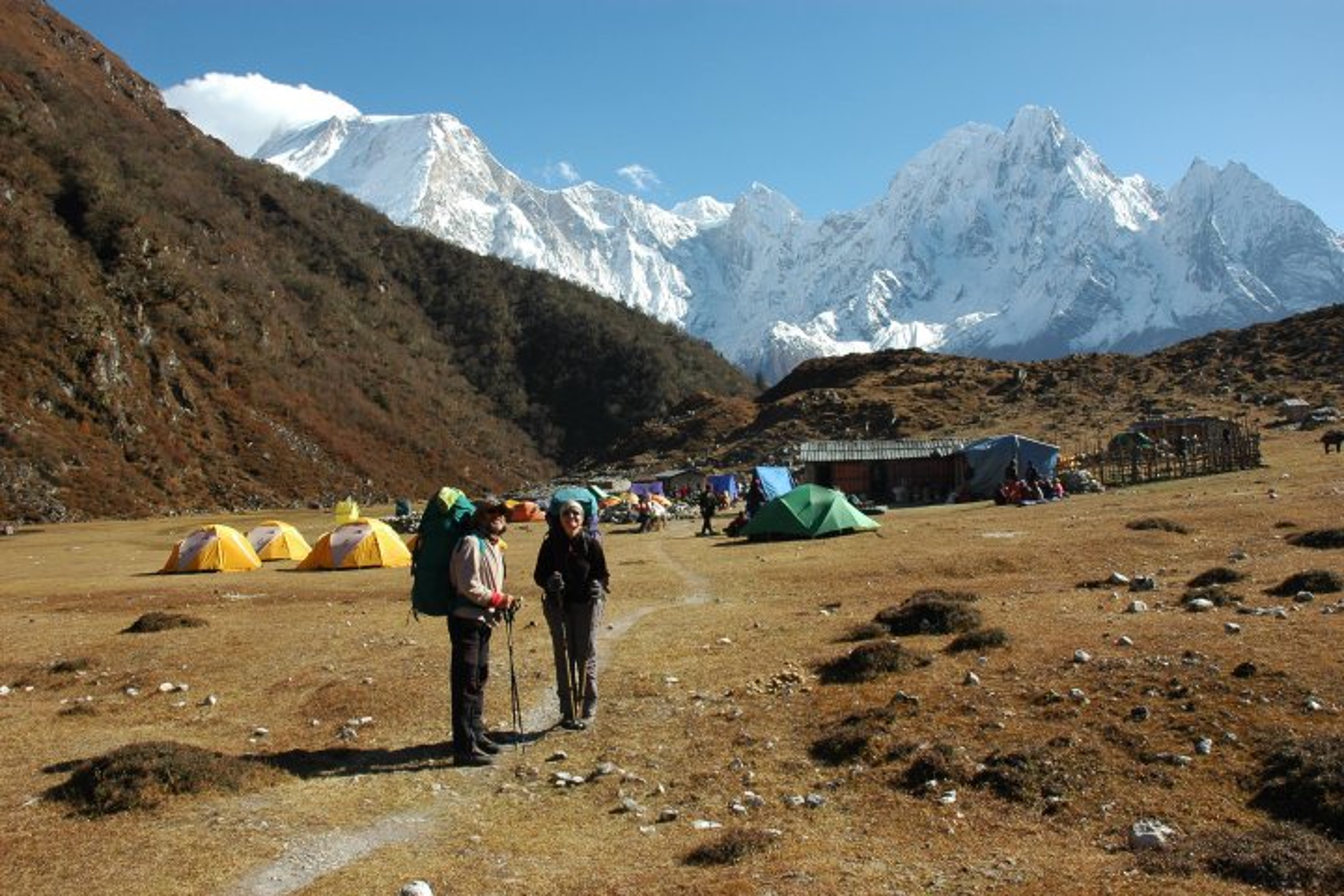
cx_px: 672
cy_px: 448
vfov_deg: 47.9
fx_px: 1008
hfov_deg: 67.4
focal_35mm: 27
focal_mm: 18
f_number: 10
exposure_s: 1/250
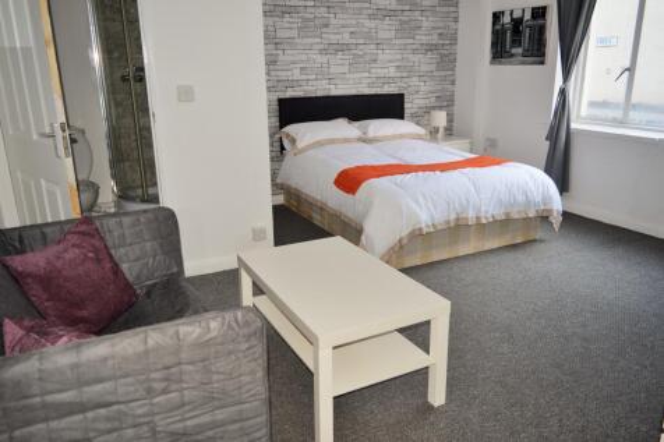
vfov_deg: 47.9
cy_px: 221
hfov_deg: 67.4
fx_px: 498
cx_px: 332
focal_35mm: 27
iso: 100
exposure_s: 1/60
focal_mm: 18
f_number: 3.5
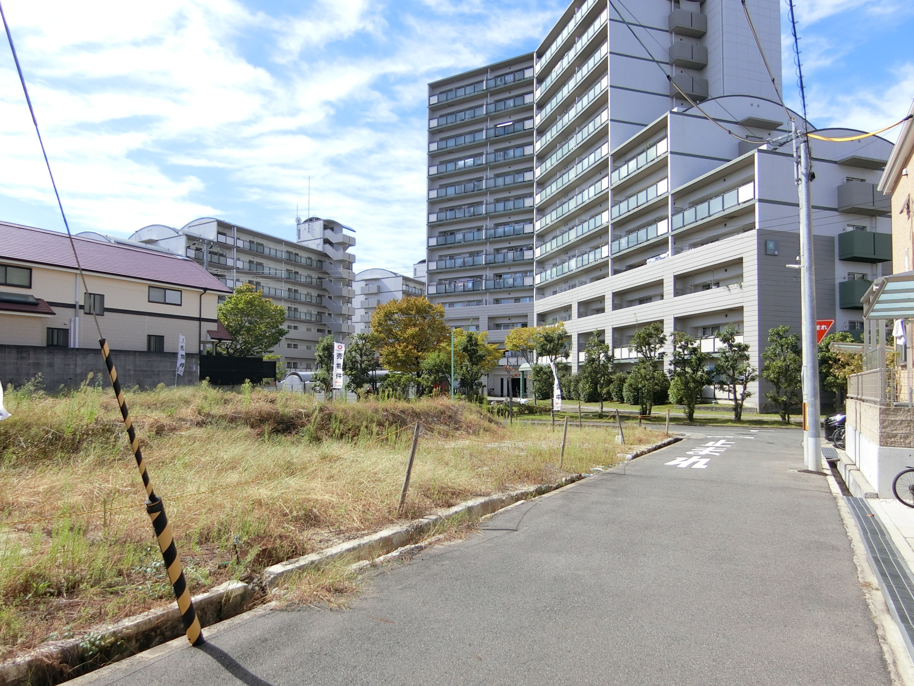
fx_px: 555
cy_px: 364
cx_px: 439
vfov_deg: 63.4
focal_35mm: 21
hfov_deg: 79.0
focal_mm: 4.06
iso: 80
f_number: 6.9
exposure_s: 1/200
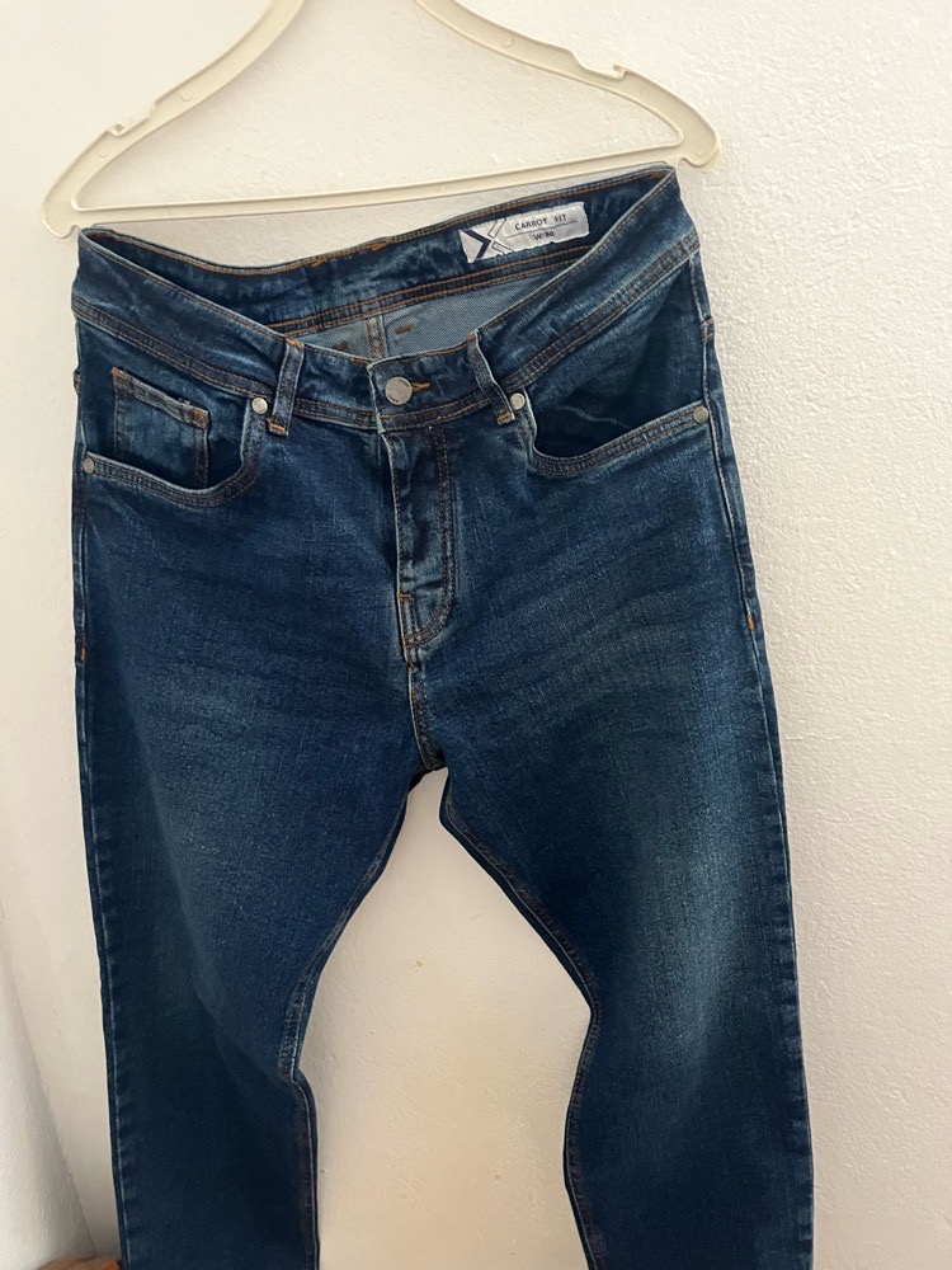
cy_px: 635
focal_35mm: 26
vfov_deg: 67.3
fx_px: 953
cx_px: 476
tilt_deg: -17.4
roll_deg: +4.4
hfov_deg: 53.1
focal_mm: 5.1
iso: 640
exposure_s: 1/36
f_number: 1.6
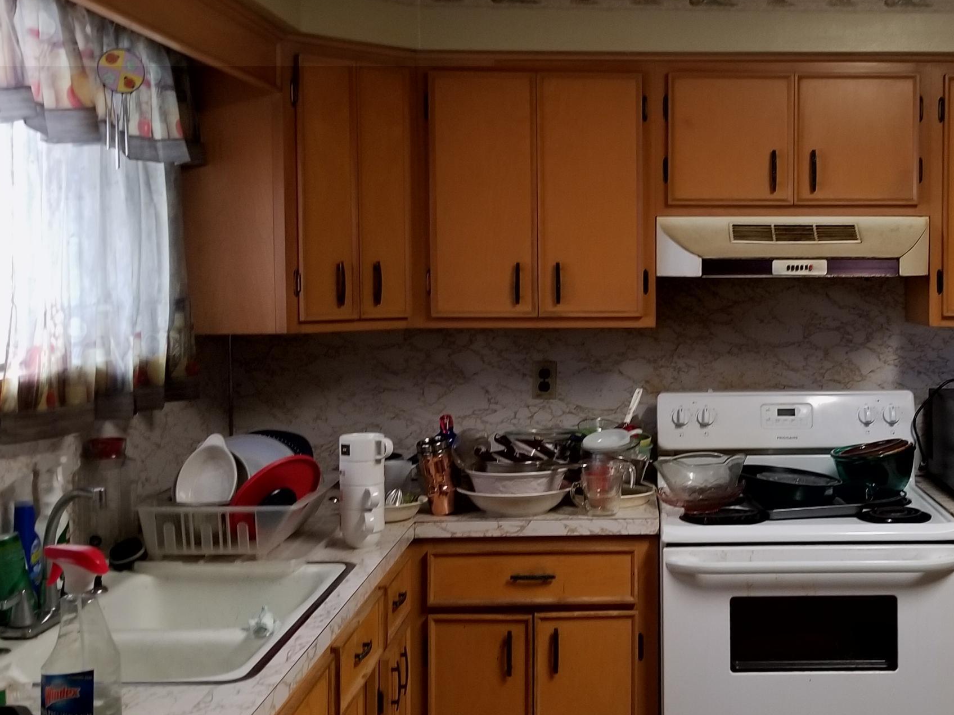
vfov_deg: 31.5
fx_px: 1268
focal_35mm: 46
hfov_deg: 40.3
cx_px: 695
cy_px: 310
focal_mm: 4.25
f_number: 1.7
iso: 250
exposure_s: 1/11
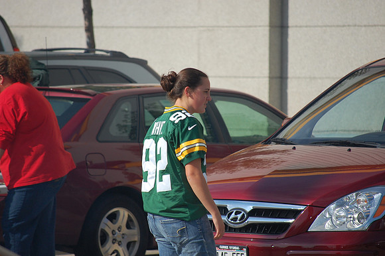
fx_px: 3206
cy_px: 128
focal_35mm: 300
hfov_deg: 6.9
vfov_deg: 4.6
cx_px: 192
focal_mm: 200
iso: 400
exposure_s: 1/2000
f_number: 5.6
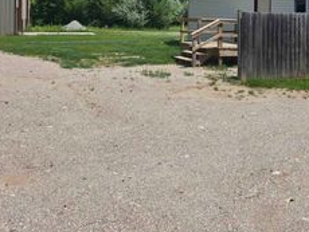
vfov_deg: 28.0
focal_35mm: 50
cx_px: 189
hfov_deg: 38.0
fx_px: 447
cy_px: 19
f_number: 1.7
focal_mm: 6.3
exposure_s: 1/7944
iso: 64
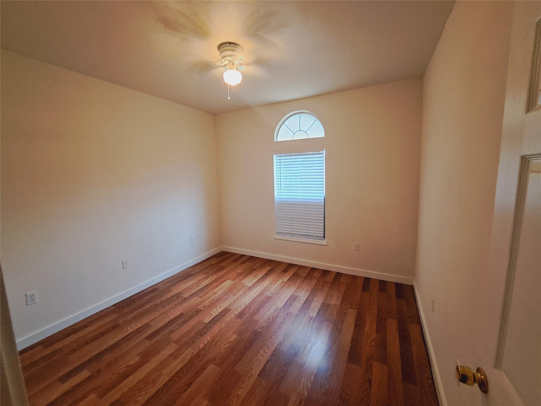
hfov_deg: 106.2
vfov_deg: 89.9
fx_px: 203
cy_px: 203
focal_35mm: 13
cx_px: 270
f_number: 2.2
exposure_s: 1/40
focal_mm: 1.74
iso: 160
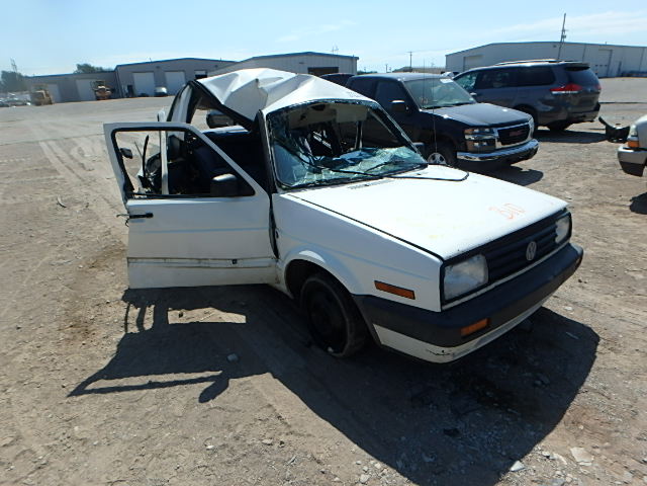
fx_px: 393
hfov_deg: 79.0
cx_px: 324
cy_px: 243
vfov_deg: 63.4
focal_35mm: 21
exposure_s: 1/500
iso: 125
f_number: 6
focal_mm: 3.7
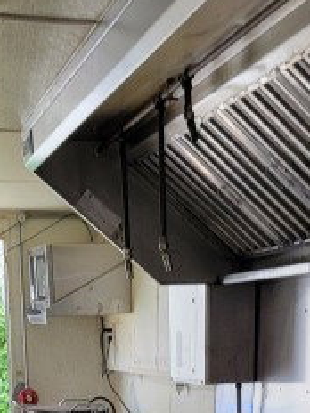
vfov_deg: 20.9
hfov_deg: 17.6
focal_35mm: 84
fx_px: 1003
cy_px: 558
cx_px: 126
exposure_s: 1/120
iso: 160
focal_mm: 6.7
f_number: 1.8
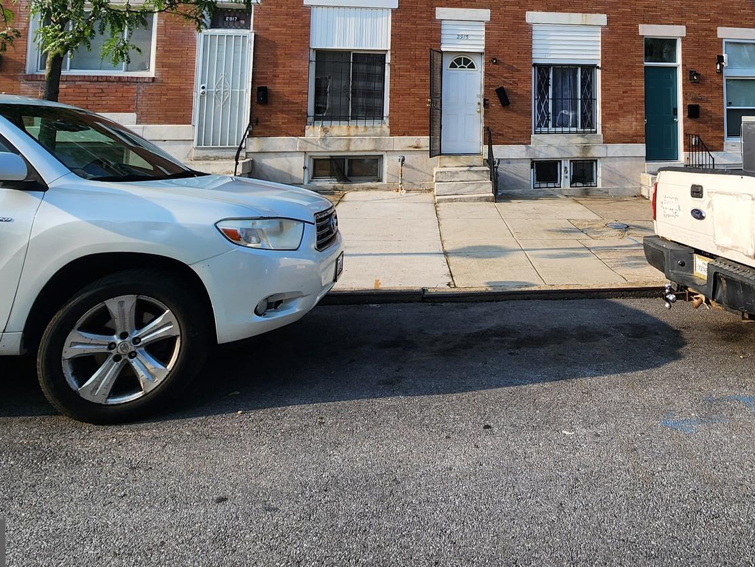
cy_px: 52
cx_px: 532
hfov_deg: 68.5
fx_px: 524
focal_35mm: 24
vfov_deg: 50.2
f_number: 2.2
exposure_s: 1/1078
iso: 50
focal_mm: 2.2
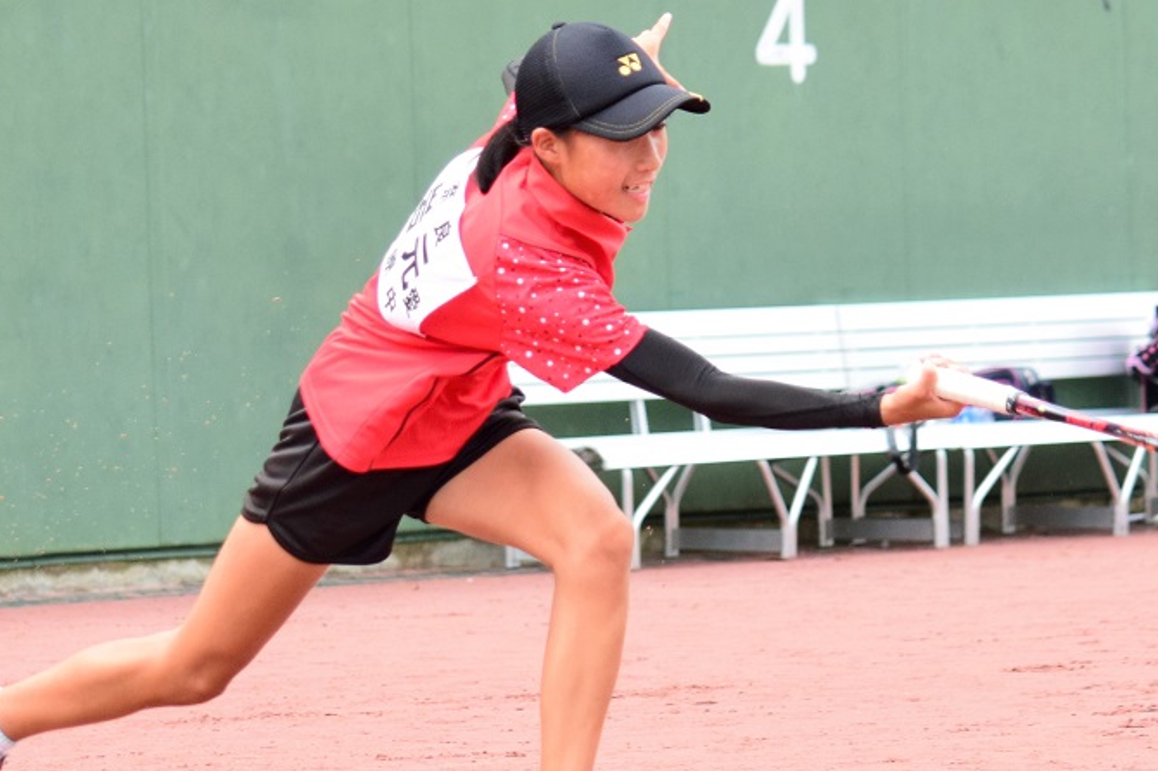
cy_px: 477
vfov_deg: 6.7
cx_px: 593
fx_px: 6623
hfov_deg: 10.0
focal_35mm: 206
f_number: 4.5
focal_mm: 92
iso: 1000
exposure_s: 1/2000
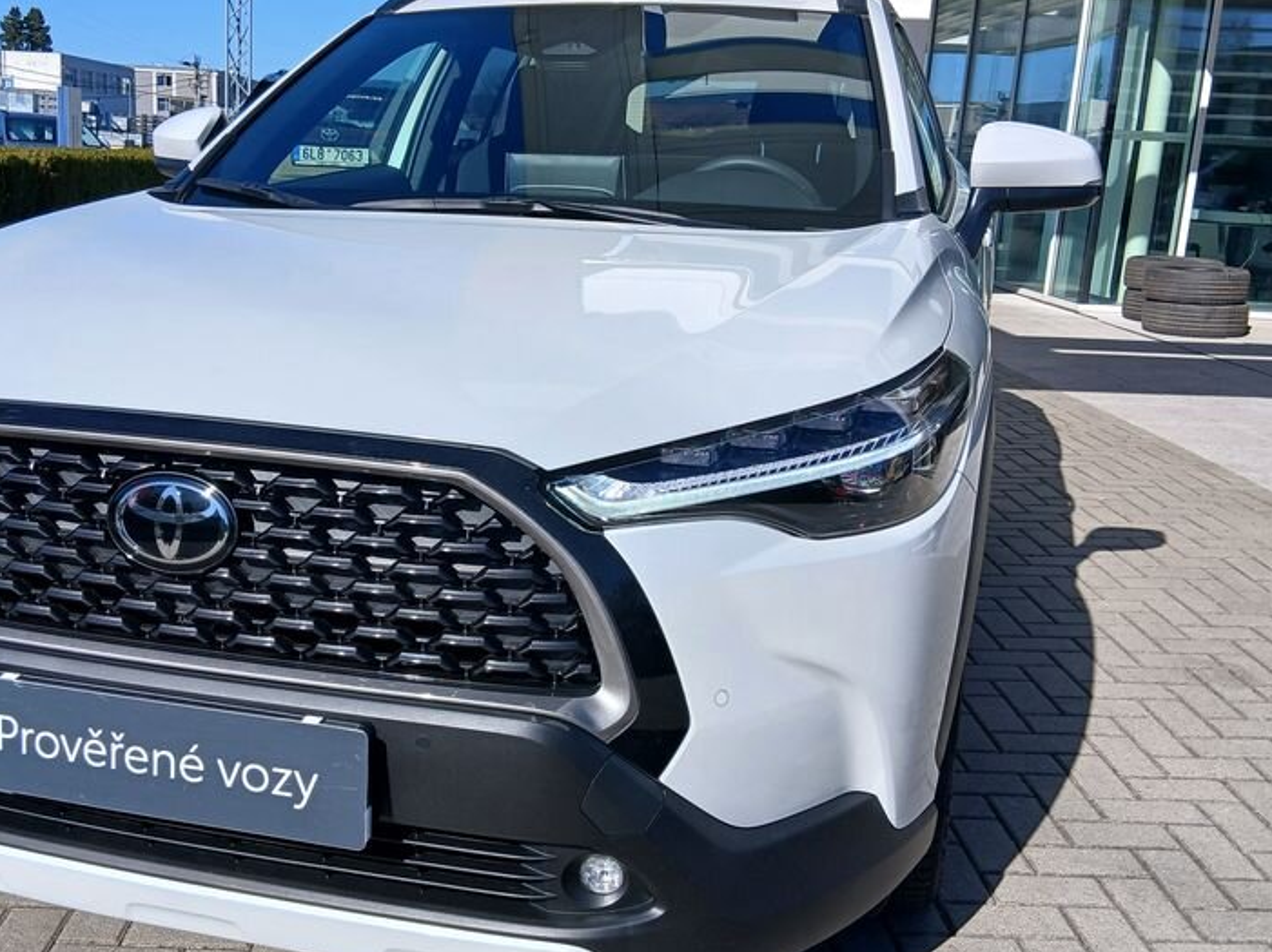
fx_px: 1396
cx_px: 517
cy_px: 508
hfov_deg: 48.7
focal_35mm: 38
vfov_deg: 37.7
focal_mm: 3.98
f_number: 1.8
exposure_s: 1/731
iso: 20
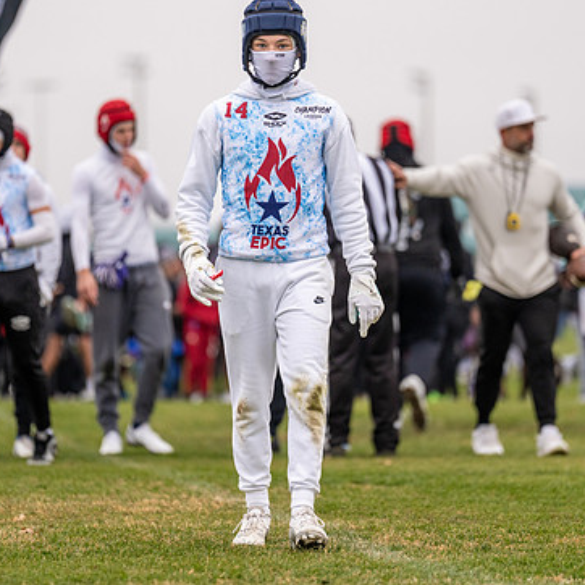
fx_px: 5717
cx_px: 278
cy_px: 254
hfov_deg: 5.9
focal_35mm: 299
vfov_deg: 5.9
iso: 800
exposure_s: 1/1250
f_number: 2.8
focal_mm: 200
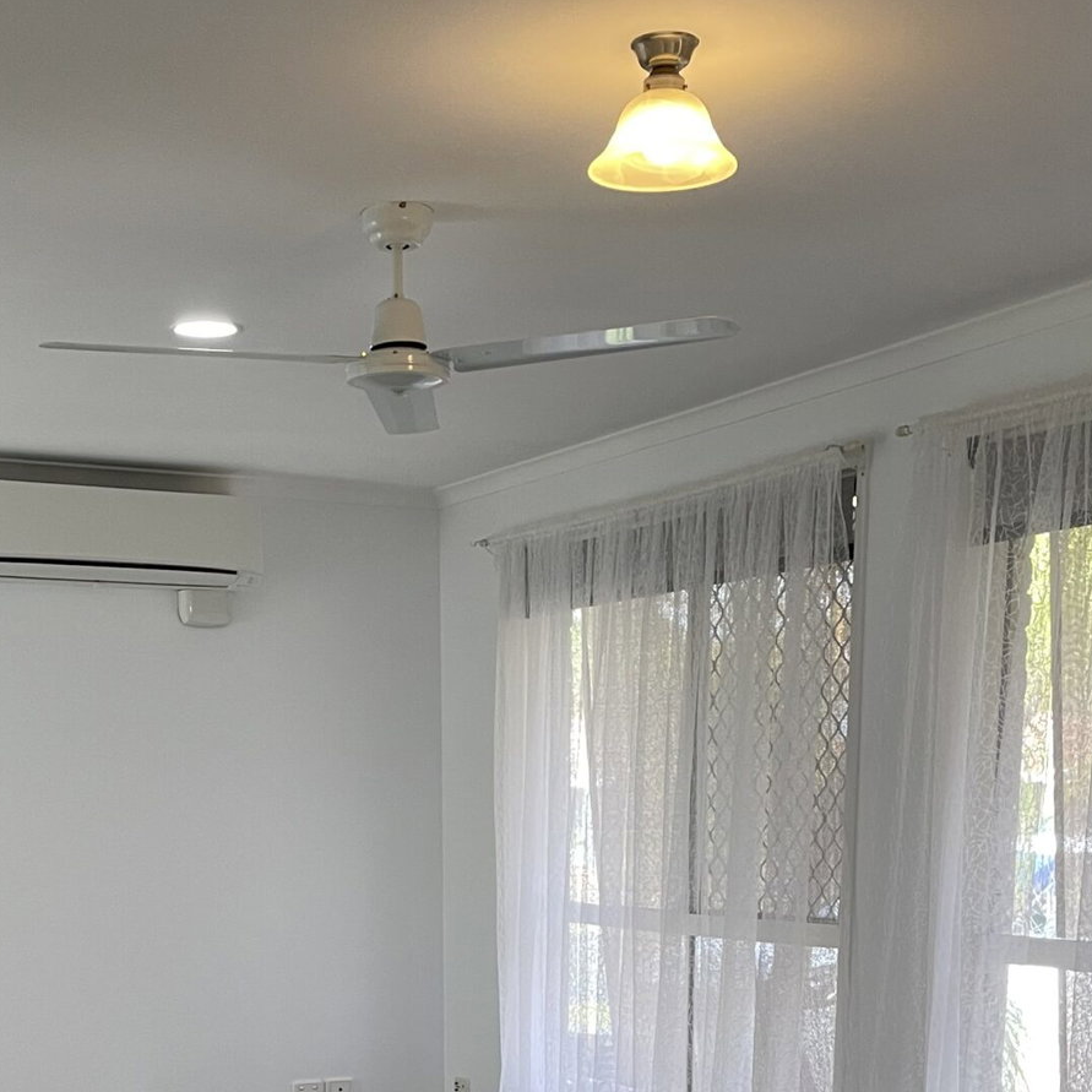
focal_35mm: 55
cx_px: 423
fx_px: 1963
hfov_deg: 31.0
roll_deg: +0.3
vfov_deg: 28.1
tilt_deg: -11.5
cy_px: 1223
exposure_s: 1/68
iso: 125
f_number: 1.6
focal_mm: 4.2
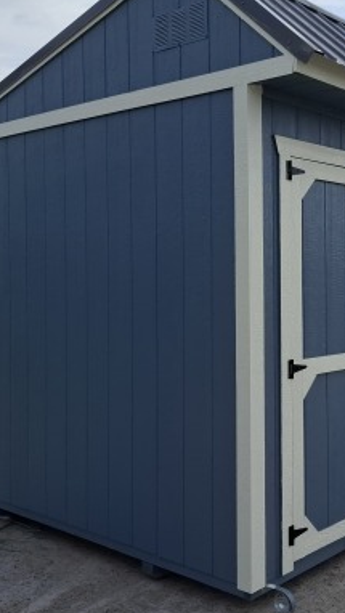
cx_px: 266
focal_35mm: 42
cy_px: 274
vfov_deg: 48.3
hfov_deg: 27.9
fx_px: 683
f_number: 1.8
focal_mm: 5.54
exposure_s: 1/3876
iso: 50
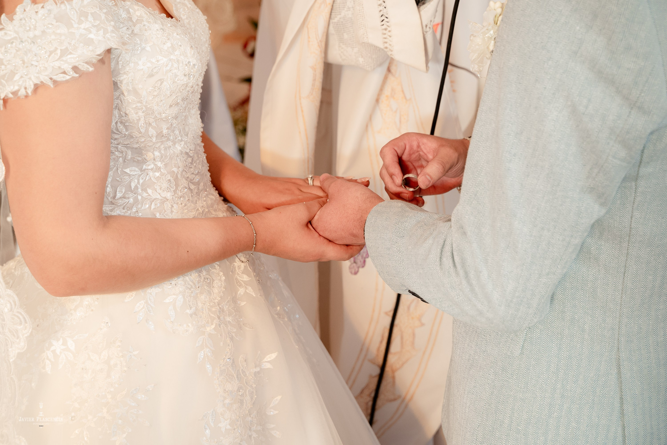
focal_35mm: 75
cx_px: 334
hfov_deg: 27.0
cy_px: 222
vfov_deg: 18.2
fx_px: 1390
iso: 2000
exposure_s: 1/160
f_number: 5.6
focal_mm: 75
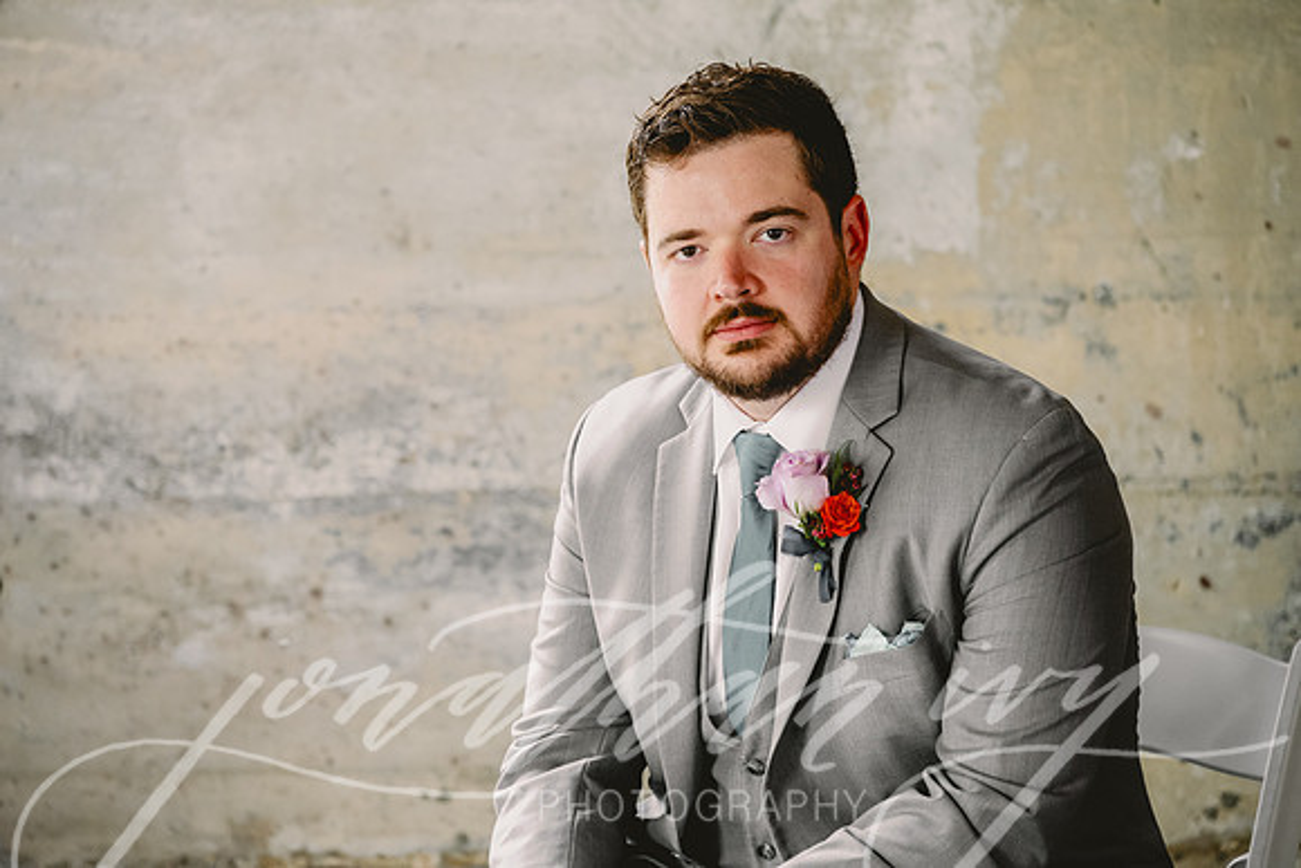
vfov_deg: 11.2
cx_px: 650
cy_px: 406
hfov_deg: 16.7
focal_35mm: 122
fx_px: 4422
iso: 1600
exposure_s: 1/160
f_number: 4
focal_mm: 115
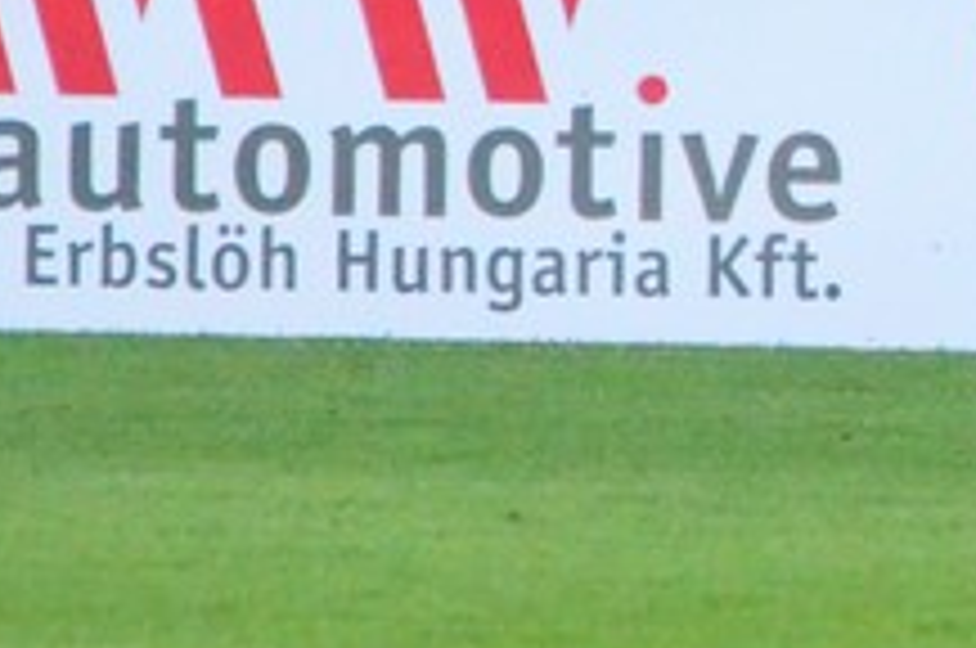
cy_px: -801
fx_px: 45912
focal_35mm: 1696
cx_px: 1943
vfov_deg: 0.8
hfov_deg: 1.2
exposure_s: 1/3200
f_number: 5.3
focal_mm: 240
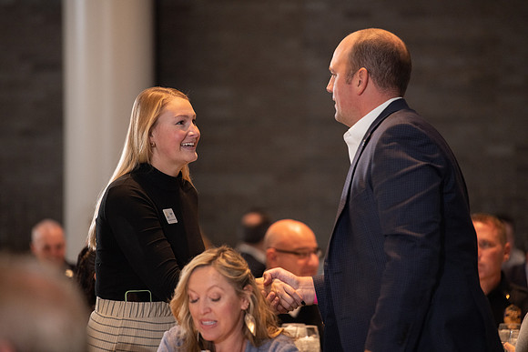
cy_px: 176
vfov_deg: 6.9
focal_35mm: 200
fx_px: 2934
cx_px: 264
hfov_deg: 10.3
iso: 1000
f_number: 4
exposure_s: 1/200
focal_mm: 200
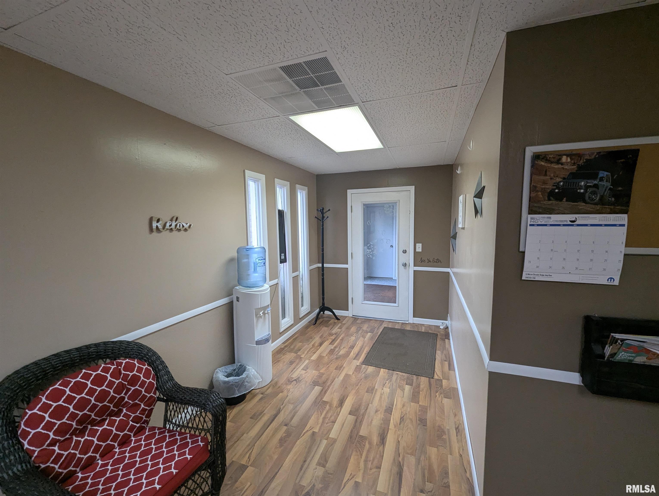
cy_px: 248
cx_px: 330
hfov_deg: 106.1
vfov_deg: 90.1
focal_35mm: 13
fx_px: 248
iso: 188
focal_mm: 1.95
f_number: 2.2
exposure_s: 1/120
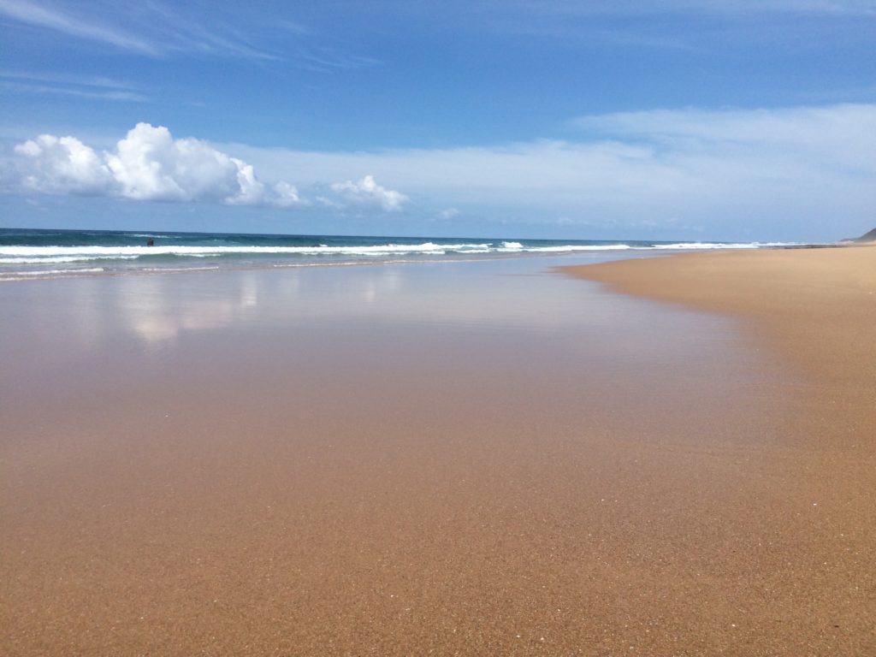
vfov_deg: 48.2
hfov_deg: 61.7
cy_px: 328
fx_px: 734
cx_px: 438
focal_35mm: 29
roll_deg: -0.4
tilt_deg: -6.1
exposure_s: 1/3731
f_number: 2.2
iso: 32
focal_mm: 4.15
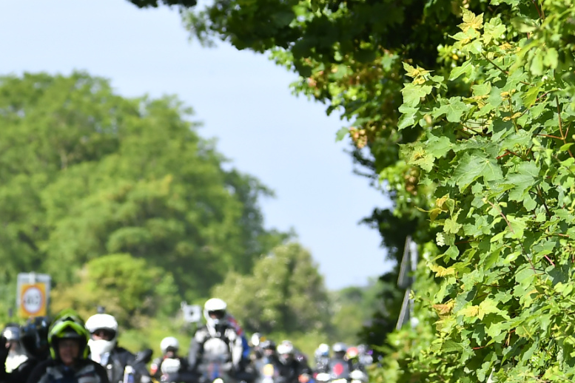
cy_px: 408
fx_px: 6165
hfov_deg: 5.3
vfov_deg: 3.6
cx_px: 58
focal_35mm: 386
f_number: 3.5
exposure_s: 1/500
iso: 200
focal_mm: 100
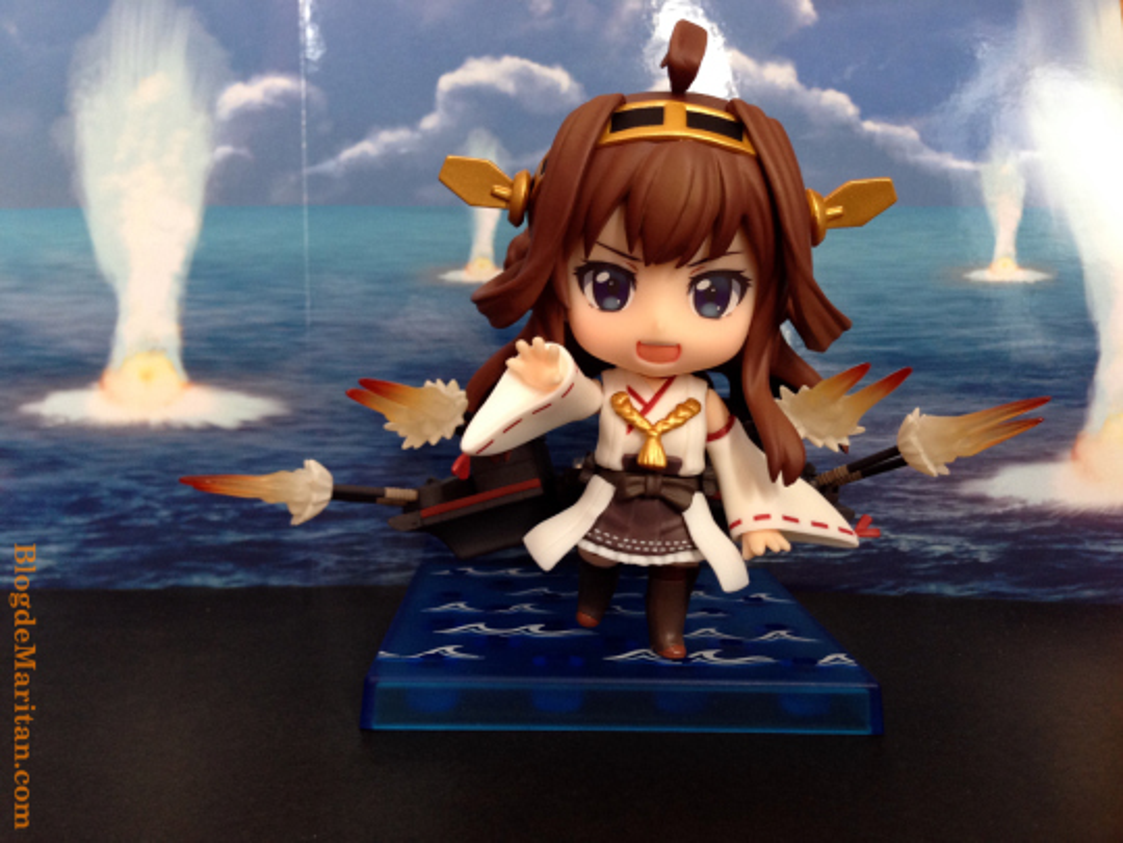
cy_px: 422
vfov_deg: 42.9
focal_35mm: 33
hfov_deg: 55.4
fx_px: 1071
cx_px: 562
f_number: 2.4
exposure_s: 1/20
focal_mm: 4.12
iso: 100
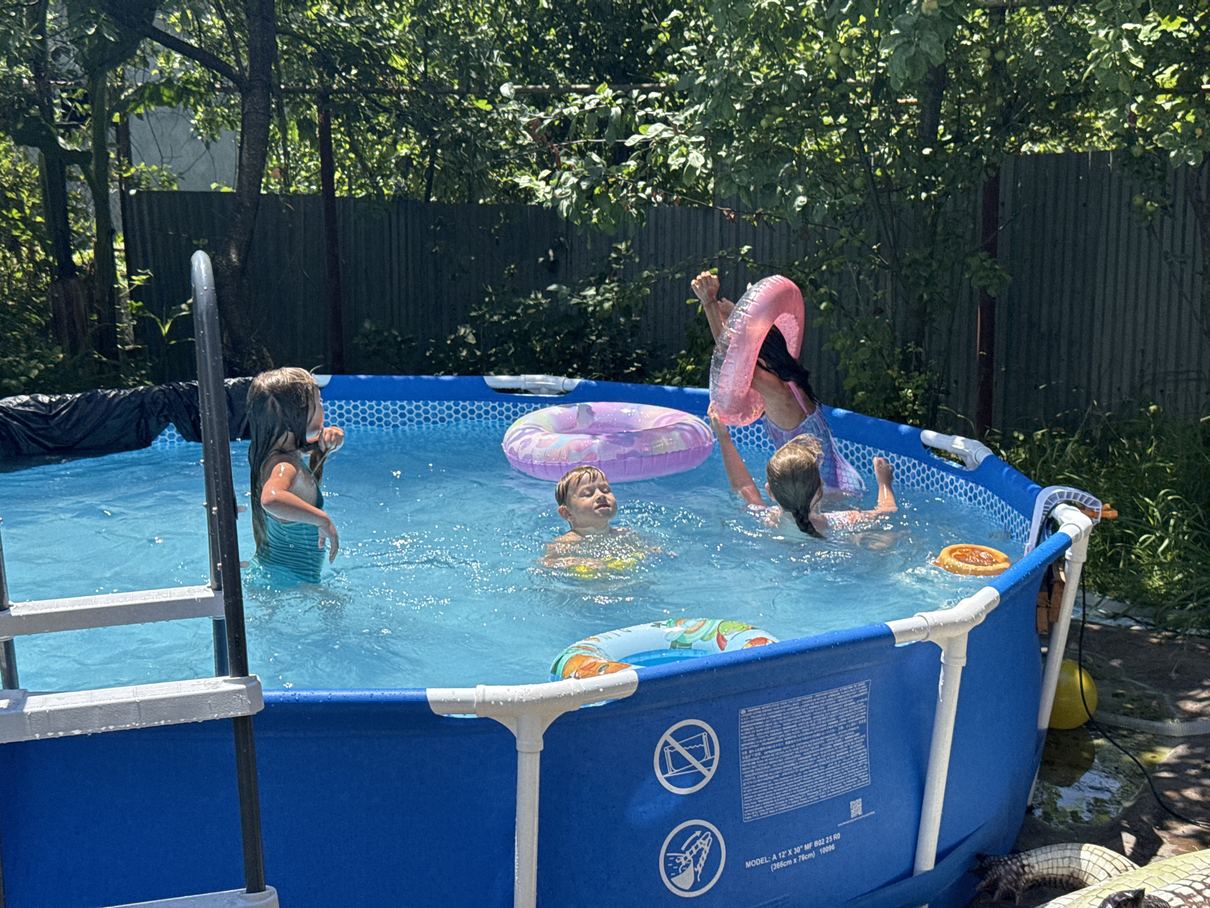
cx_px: 605
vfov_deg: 30.3
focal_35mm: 48
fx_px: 1678
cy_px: 454
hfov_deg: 39.7
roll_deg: +1.0
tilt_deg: -12.8
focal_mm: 6.76
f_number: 1.78
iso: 64
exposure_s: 1/3096
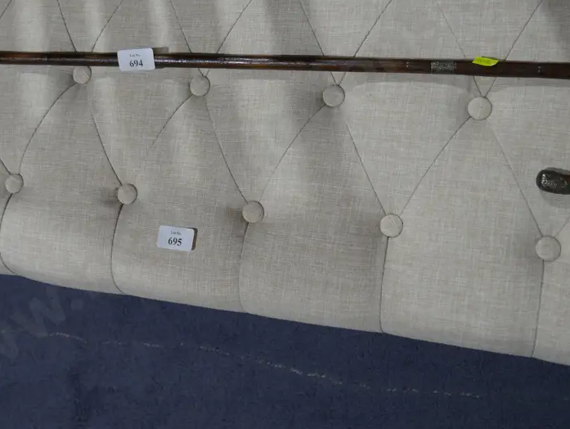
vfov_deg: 30.7
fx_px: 775
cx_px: 260
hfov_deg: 40.4
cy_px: 149
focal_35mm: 47
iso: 200
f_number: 3.6
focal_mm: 16
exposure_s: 1/125
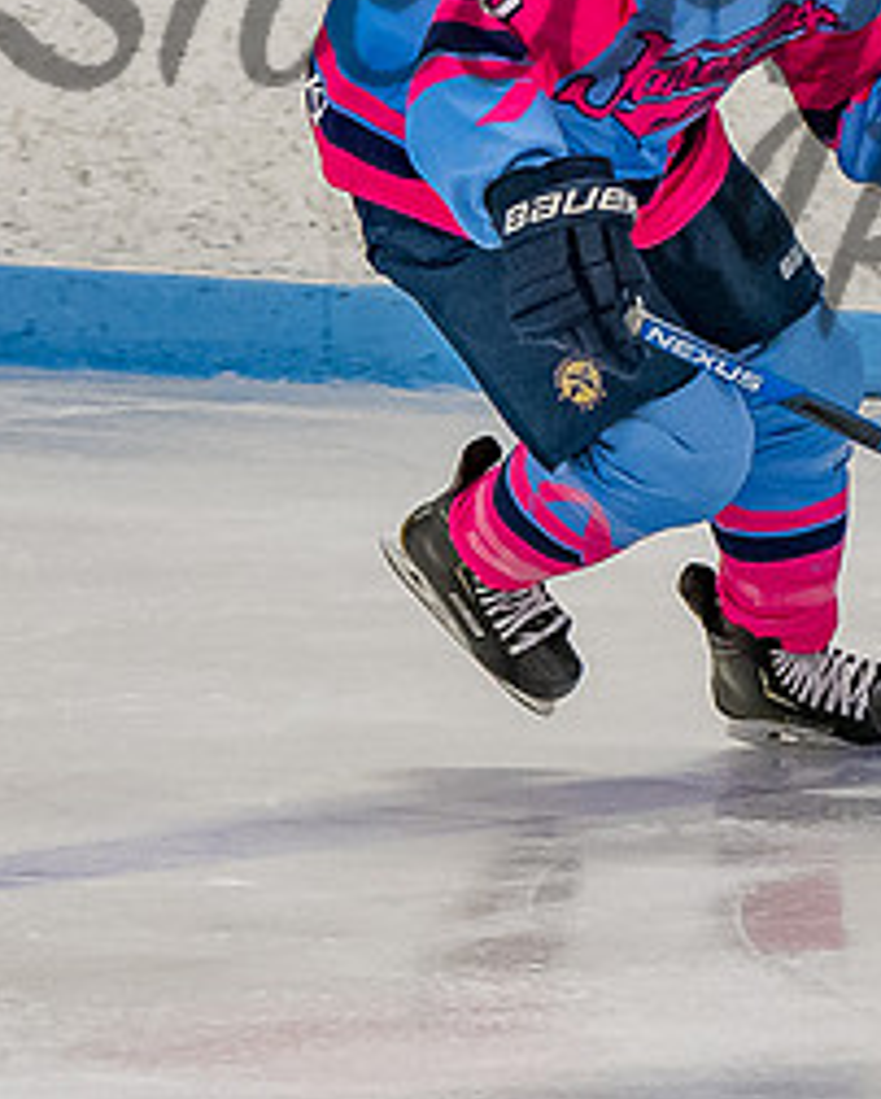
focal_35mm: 735
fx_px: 23927
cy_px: 255
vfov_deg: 2.6
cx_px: 812
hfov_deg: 2.1
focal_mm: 120
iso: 2500
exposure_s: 1/800
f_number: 3.5
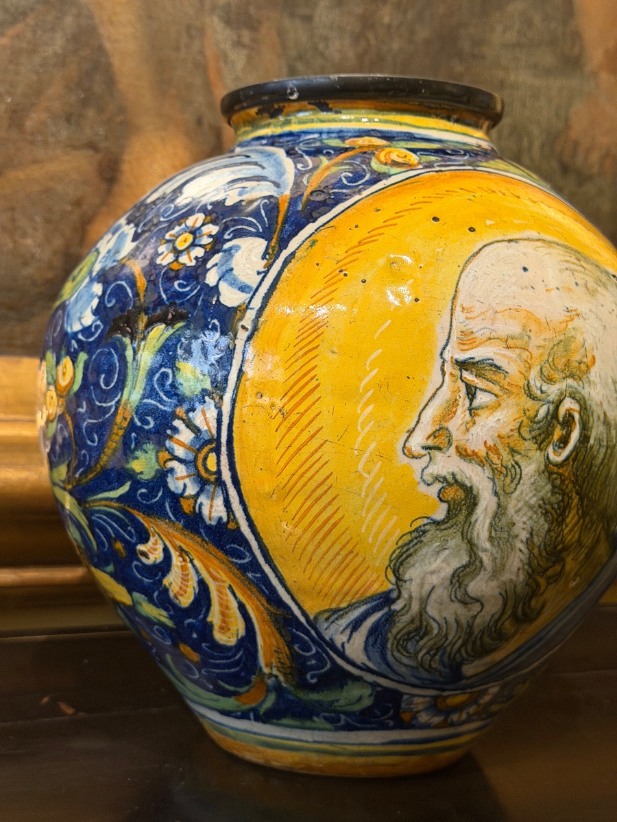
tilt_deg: -2.4
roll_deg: -4.1
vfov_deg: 39.7
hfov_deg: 30.3
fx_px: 1141
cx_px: 308
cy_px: 411
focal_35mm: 48
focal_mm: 6.76
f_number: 1.78
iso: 400
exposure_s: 1/33
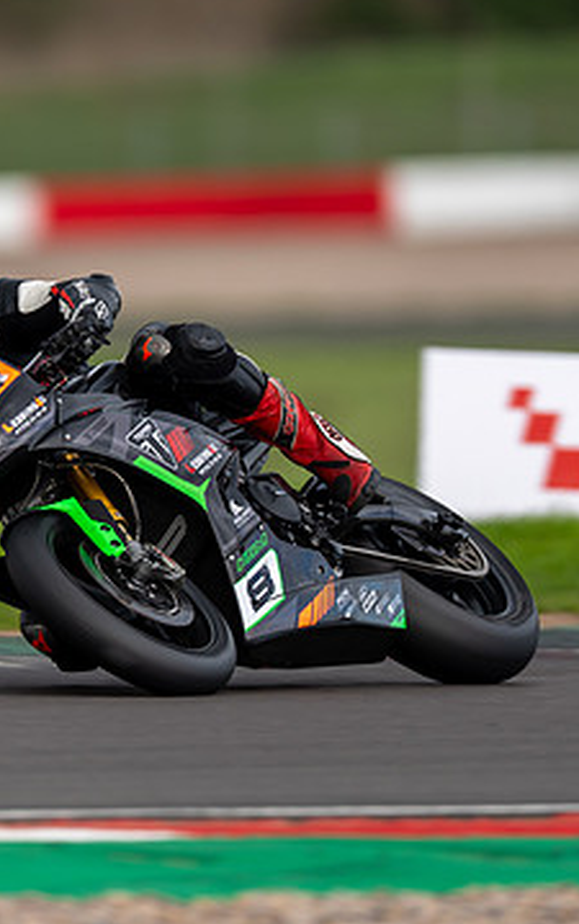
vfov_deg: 1.9
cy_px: 497
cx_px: 130
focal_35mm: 1111
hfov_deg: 1.2
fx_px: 27994
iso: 125
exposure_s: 1/500
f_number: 4
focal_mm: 600
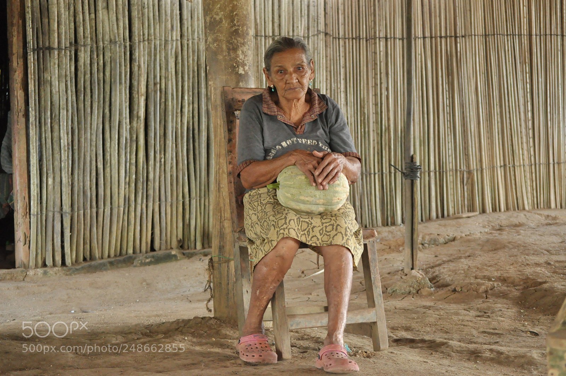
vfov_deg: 16.5
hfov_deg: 24.6
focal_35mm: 82
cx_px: 283
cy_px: 188
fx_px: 1296
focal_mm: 55
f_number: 5
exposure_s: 1/100
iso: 2000
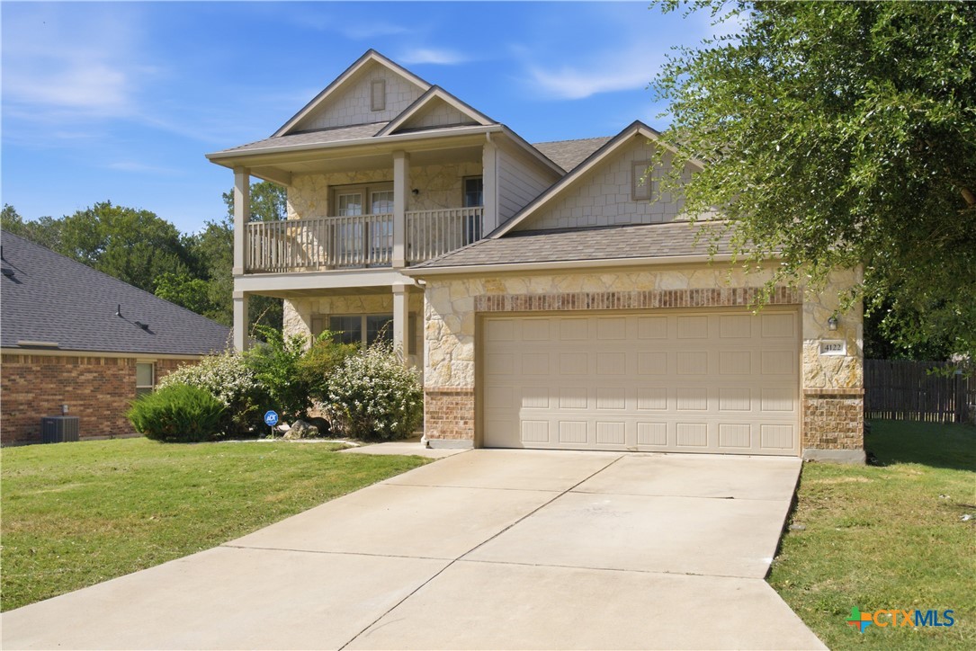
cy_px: 326
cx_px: 488
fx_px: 895
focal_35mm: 33
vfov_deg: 40.0
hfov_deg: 57.2
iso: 2000
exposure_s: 1/5000
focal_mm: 33
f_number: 7.1
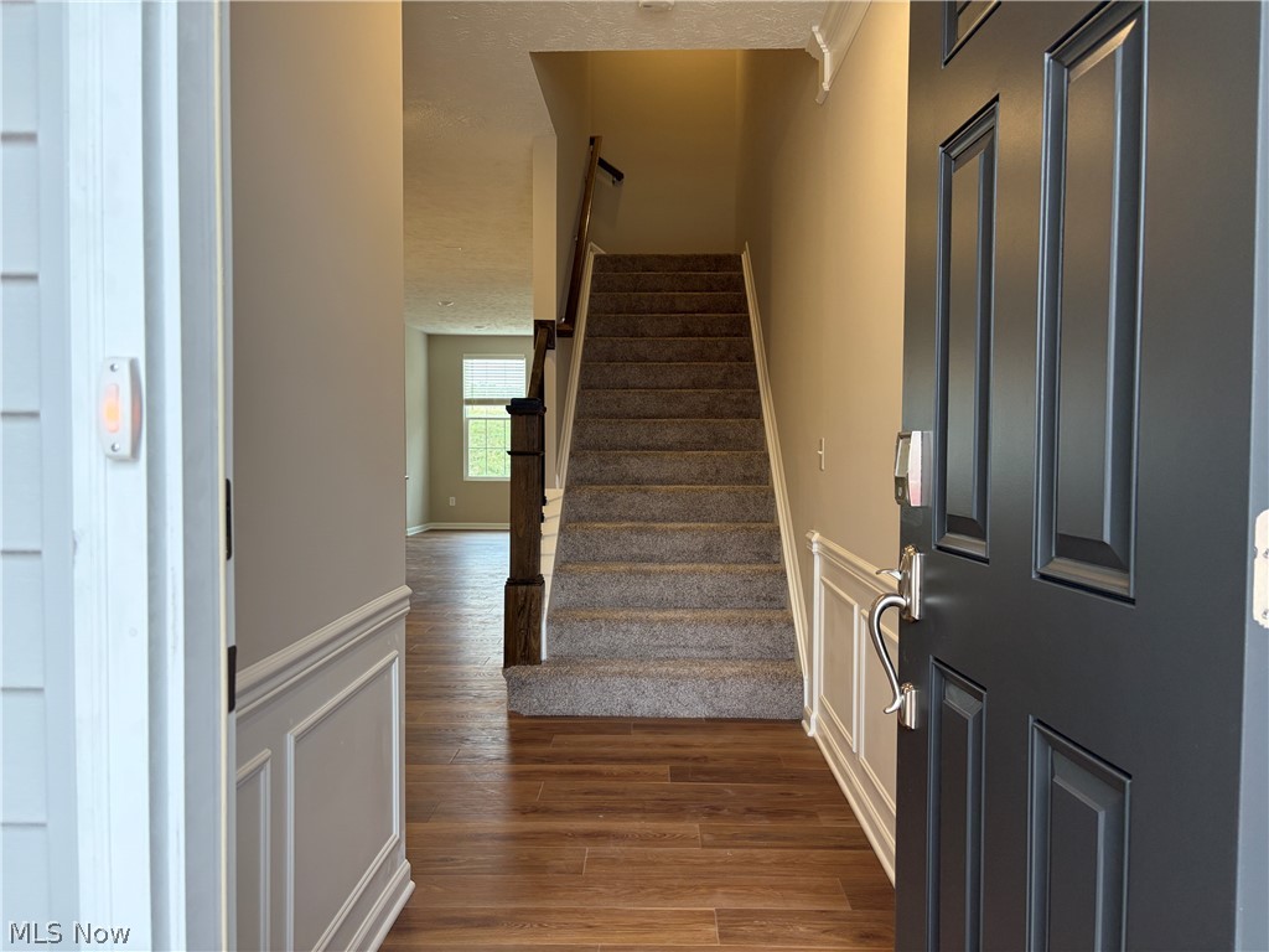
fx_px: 953
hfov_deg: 67.3
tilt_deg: -1.5
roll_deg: -0.7
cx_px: 634
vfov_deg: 53.1
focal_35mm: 26
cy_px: 476
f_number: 1.6
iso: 125
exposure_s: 1/120
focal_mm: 5.96
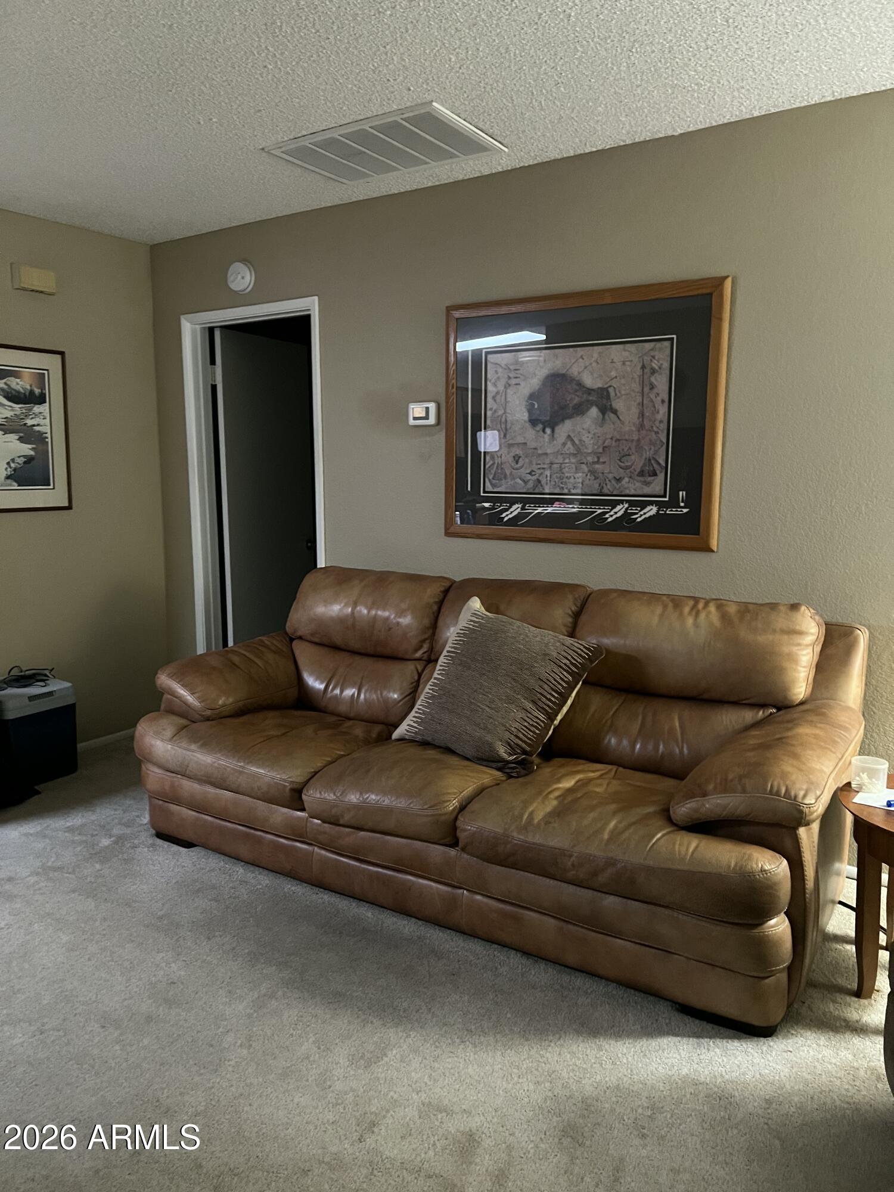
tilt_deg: -5.0
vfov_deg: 67.3
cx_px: 447
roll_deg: +1.2
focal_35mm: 26
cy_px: 596
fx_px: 895
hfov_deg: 53.1
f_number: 1.5
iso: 640
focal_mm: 5.7
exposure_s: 1/30
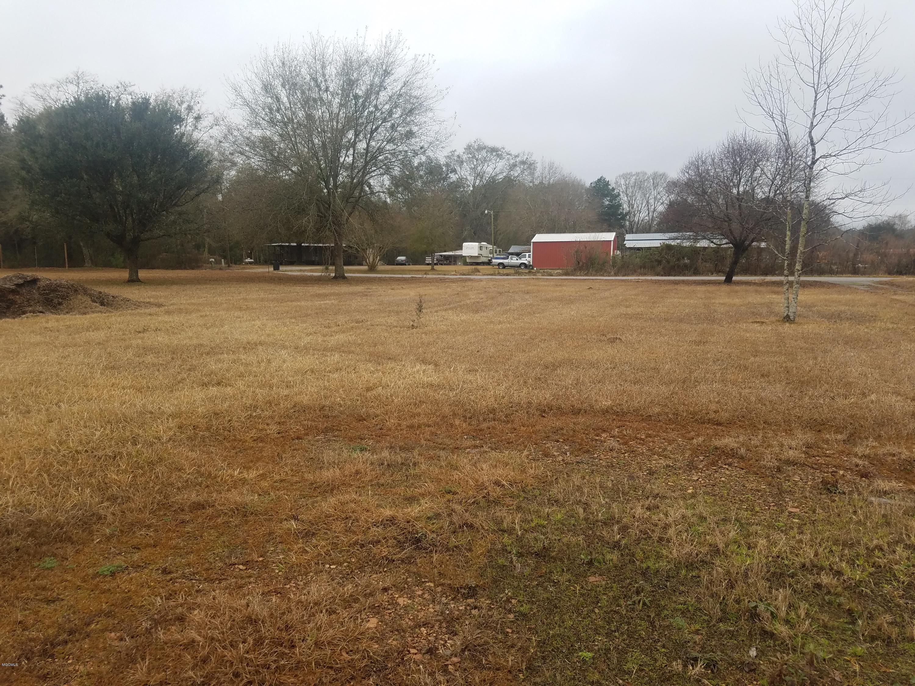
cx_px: 458
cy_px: 343
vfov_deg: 53.1
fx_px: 687
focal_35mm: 26
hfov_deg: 67.3
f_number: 1.7
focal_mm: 4.2
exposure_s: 1/838
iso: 50
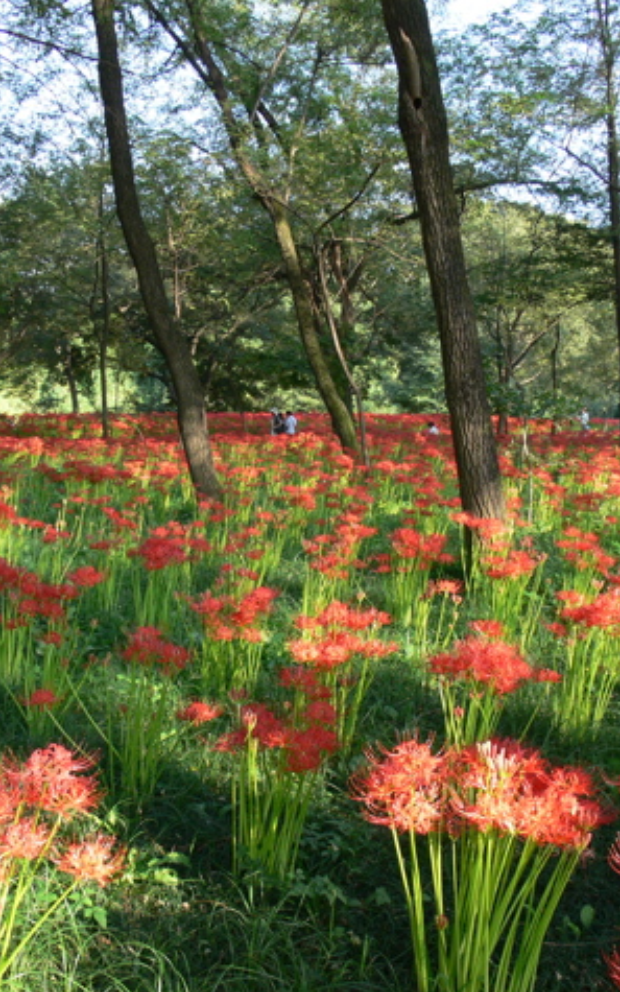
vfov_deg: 40.3
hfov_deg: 25.8
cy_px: 499
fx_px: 1351
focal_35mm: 50
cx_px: 286
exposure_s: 1/60
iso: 80
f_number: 3.6
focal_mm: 7.4
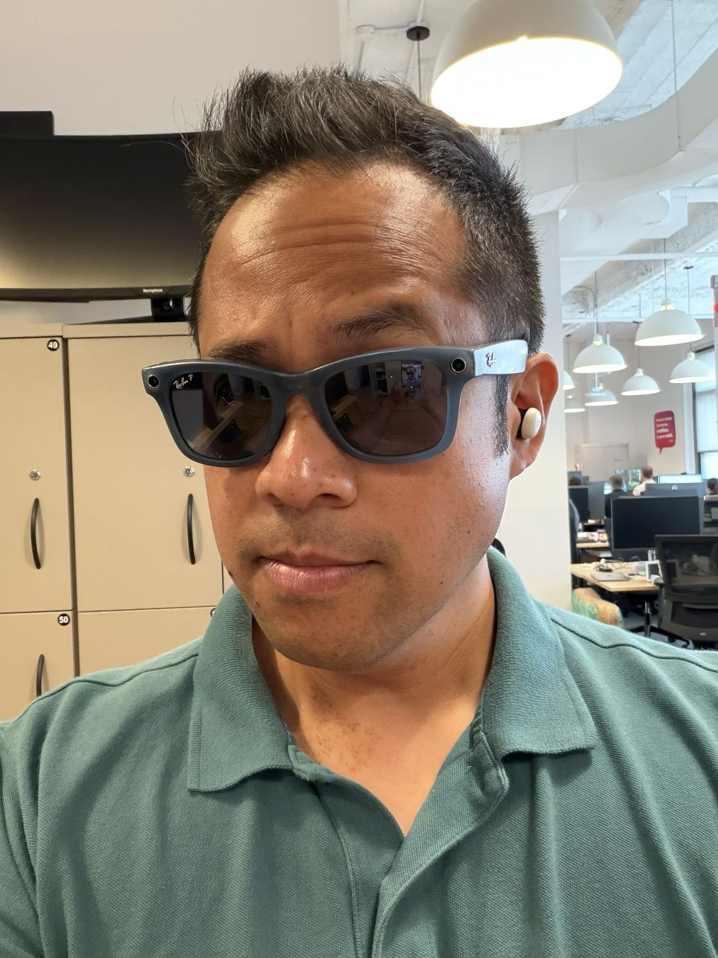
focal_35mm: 30
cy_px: 479
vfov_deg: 60.0
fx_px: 830
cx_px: 359
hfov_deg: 46.8
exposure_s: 1/30
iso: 320
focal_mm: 2.71
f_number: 1.9
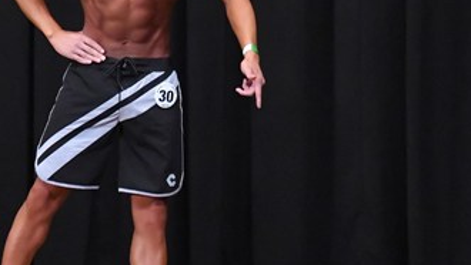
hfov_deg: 4.3
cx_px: 49
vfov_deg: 2.4
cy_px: 80
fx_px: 6210
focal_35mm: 497
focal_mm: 135
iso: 8000
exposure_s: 1/400
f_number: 5.6
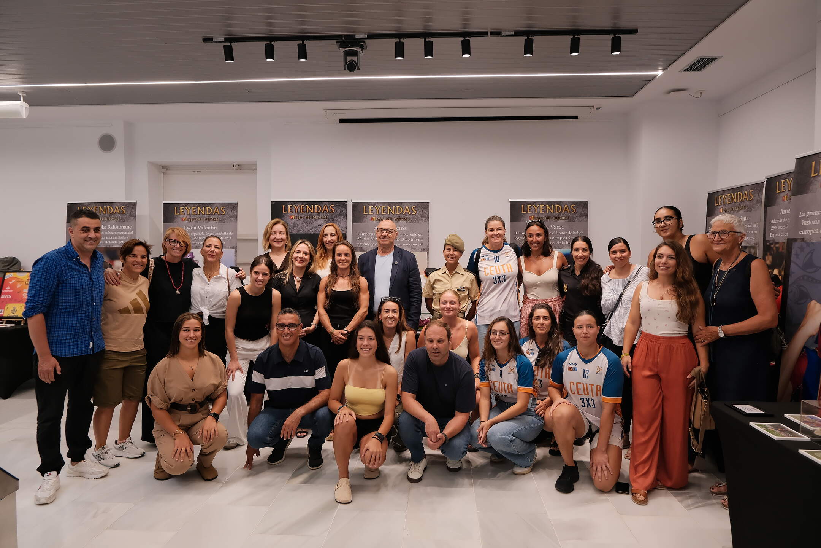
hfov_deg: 76.1
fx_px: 524
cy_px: 274
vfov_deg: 55.1
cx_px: 410
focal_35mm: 23
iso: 800
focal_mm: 15
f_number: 4.5
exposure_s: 1/60
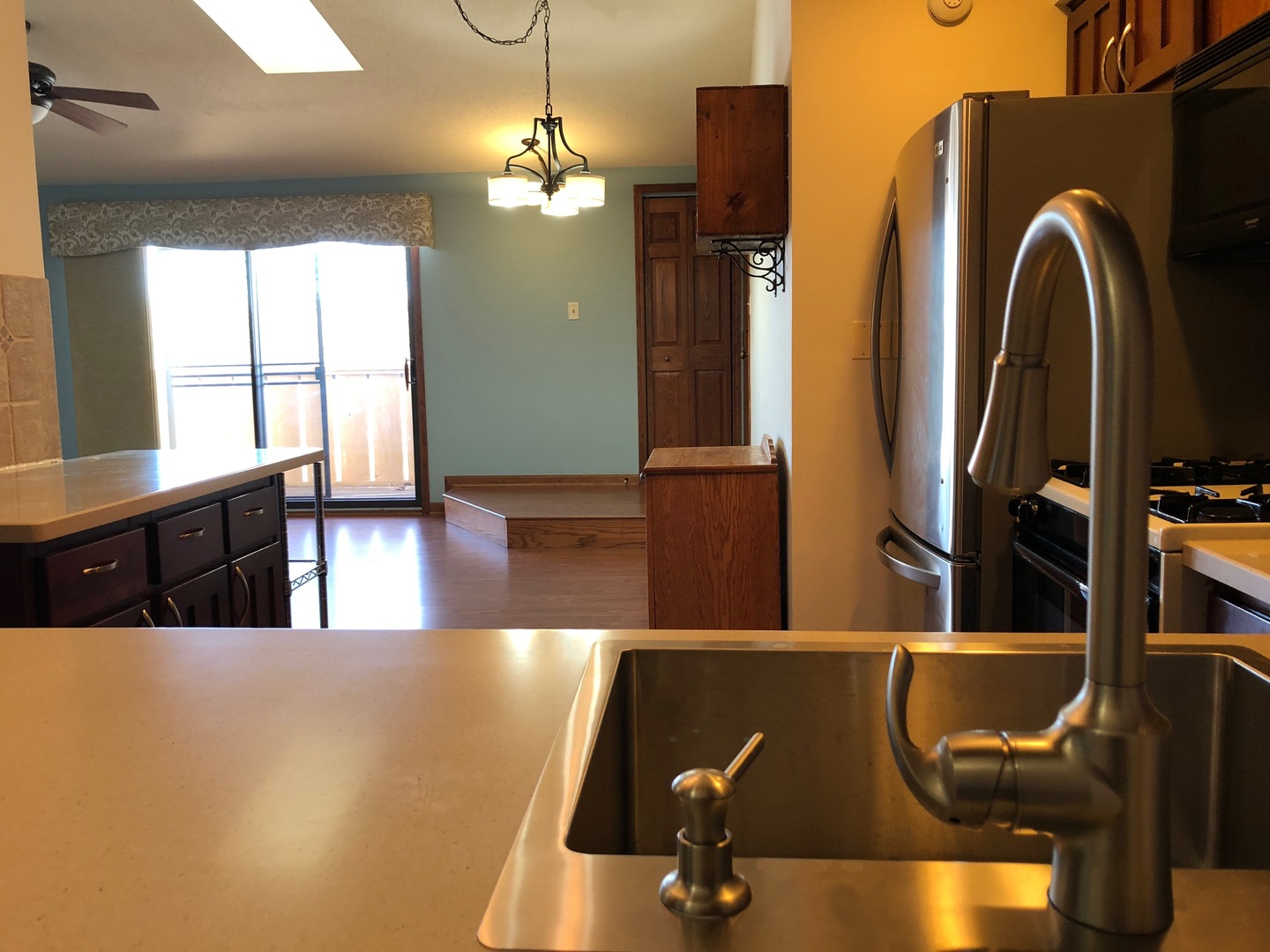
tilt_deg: -7.5
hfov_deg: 63.4
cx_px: 635
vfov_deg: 49.7
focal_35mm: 28
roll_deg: +1.7
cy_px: 476
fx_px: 1027
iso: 40
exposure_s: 1/20
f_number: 1.8
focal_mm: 3.99
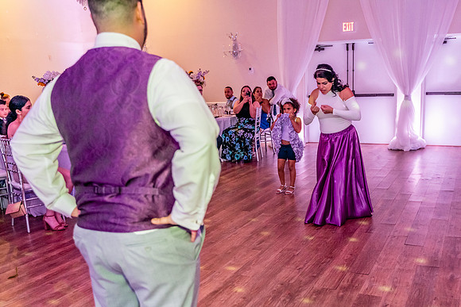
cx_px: 262
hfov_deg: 52.5
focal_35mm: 36
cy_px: 174
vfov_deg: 36.5
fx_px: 466
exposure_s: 1/125
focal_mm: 32
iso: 6400
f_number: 3.2
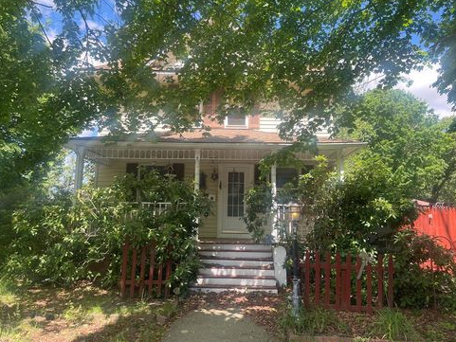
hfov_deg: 67.3
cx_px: 234
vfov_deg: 53.1
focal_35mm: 26
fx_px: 343
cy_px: 169
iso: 32
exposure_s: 1/556
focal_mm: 5.1
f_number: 1.6
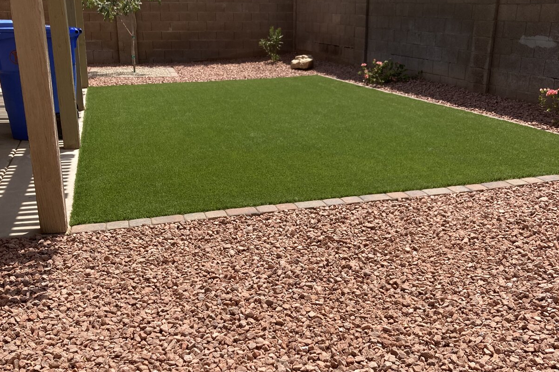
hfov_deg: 49.6
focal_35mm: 39
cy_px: 233
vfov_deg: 34.0
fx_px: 605
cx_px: 279
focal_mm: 3.99
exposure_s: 1/2024
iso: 20
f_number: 1.8
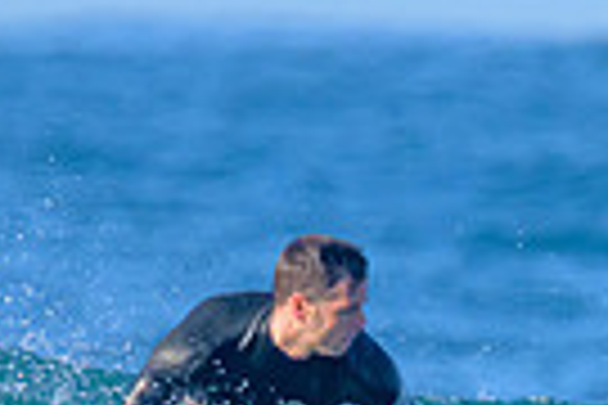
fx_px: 59647
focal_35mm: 3532
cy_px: 547
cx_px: 522
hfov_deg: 0.6
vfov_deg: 0.4
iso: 2800
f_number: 11
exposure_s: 1/2000
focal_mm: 800
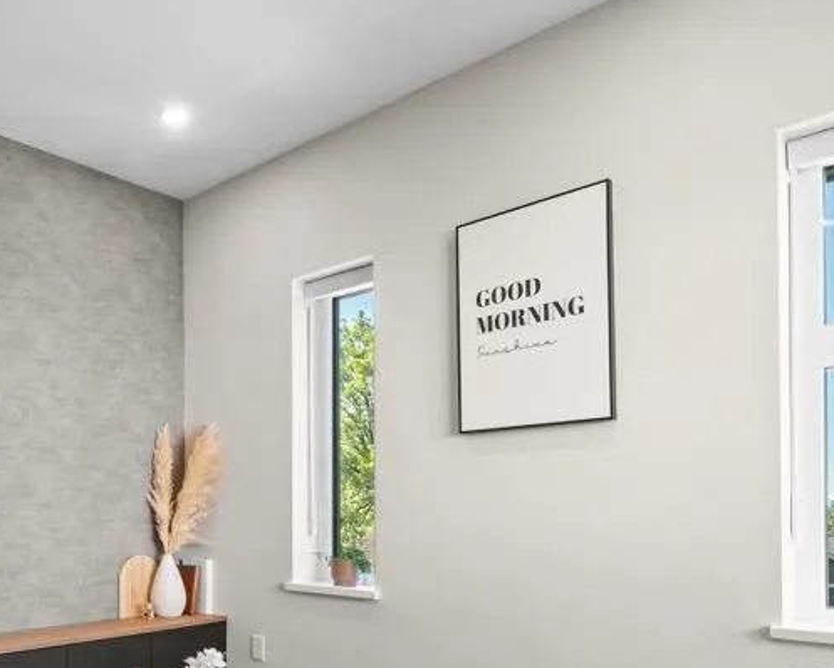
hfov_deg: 56.6
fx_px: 716
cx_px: 181
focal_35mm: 29
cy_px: 493
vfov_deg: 48.3
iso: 100
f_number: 8
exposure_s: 1/2
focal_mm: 12
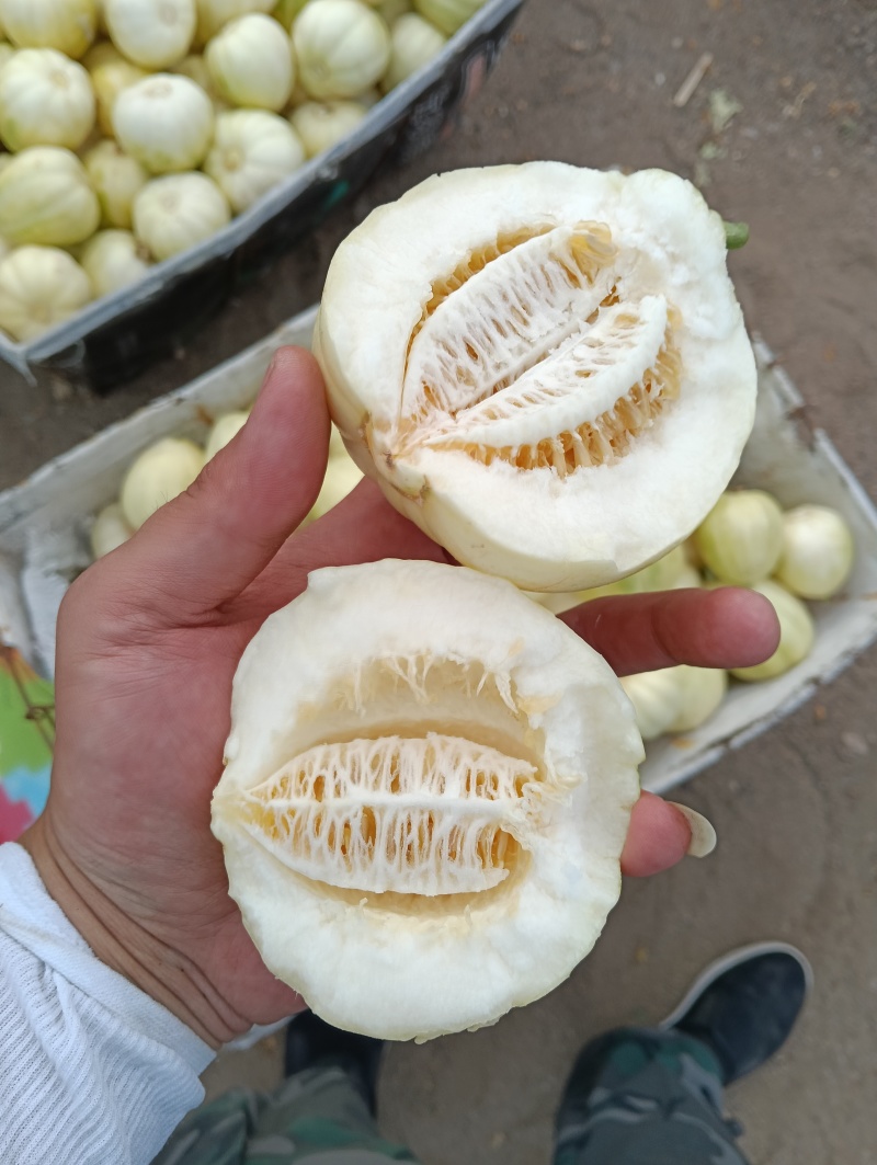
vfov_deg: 65.3
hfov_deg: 51.5
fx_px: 910
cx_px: 438
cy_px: 582
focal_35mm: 27
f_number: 1.8
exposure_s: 1/111
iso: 50
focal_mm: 3.98
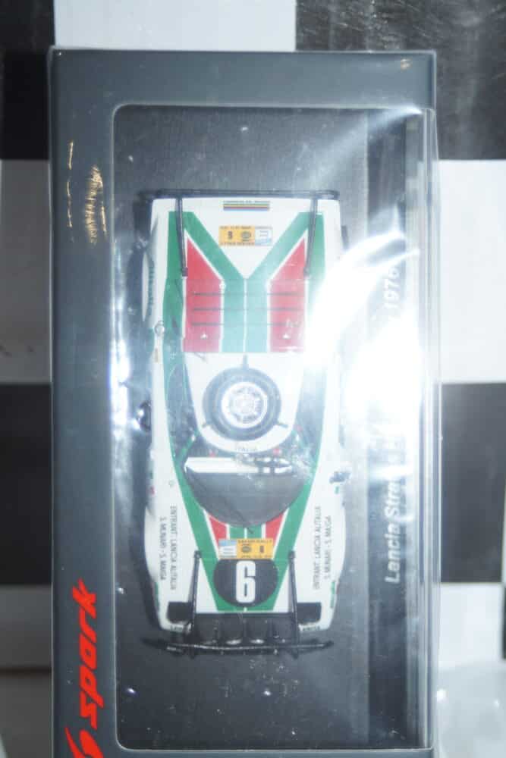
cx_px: 253
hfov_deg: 16.6
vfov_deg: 24.6
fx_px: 1739
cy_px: 379
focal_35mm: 82
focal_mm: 55
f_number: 5
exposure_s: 1/100
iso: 250
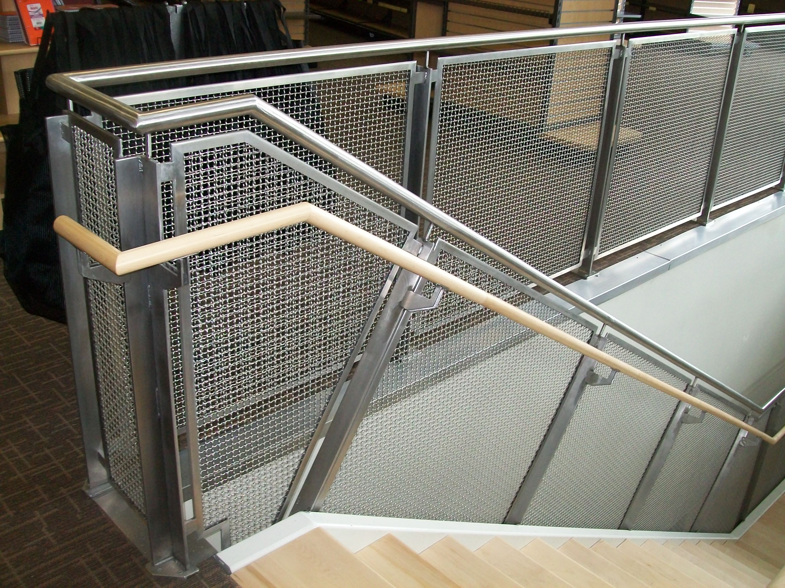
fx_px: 816
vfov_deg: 39.7
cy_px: 294
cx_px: 392
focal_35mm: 36
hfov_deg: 51.4
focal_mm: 6
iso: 160
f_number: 2.7
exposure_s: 1/125
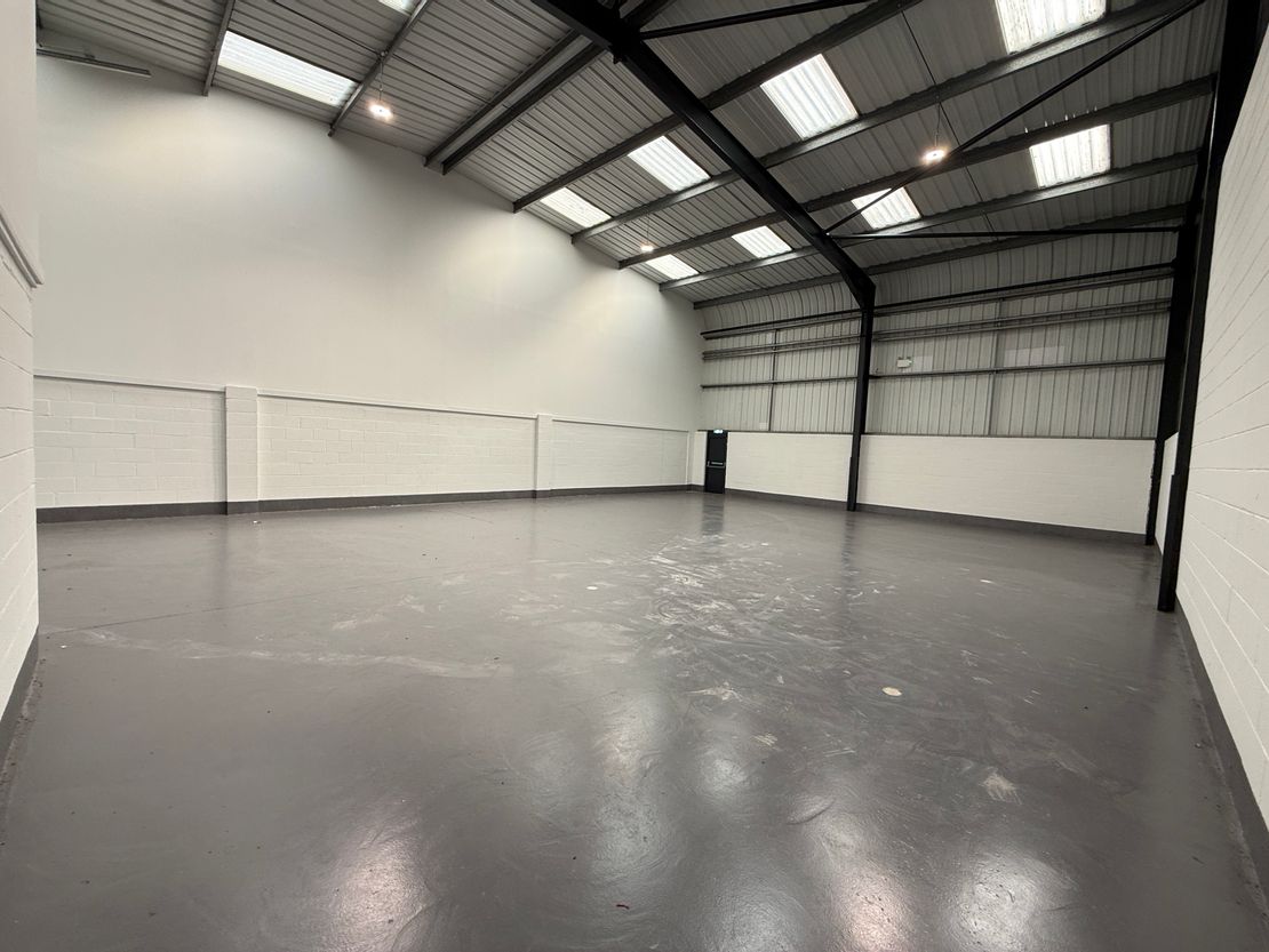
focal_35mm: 14
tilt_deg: -2.1
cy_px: 476
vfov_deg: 85.7
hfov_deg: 102.1
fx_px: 513
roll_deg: -1.8
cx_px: 634
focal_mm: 2.22
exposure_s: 1/118
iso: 50
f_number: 2.2
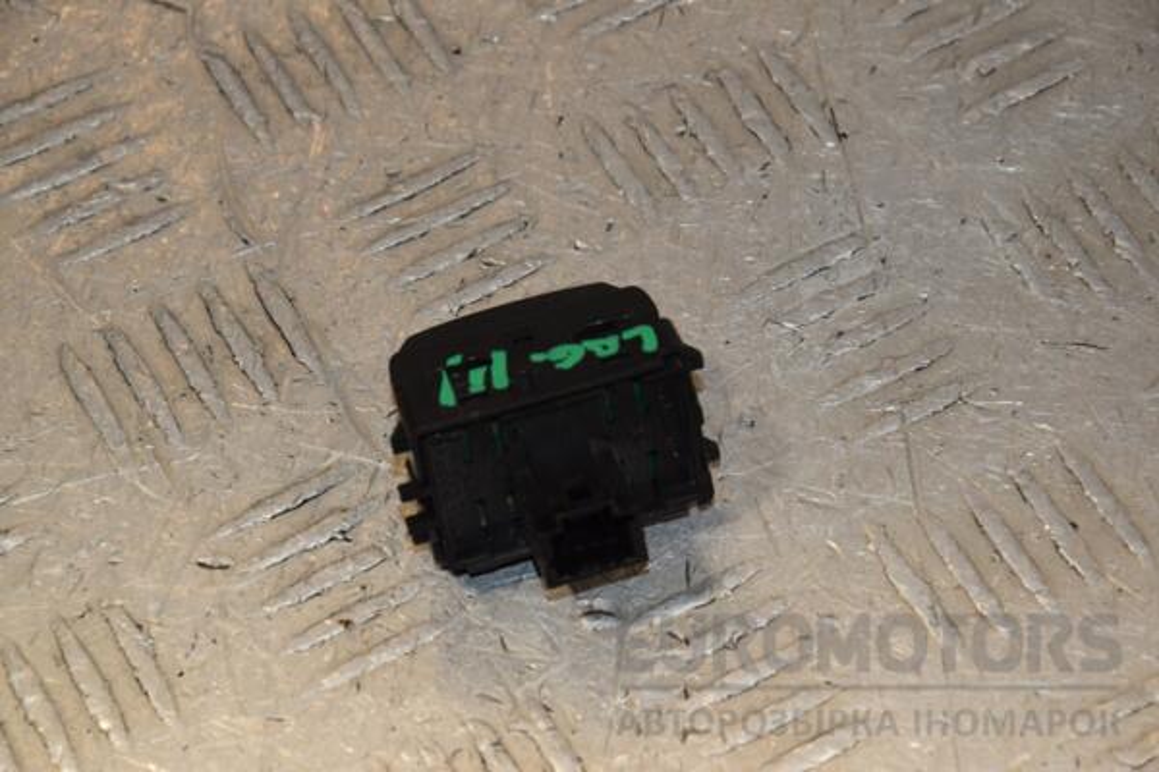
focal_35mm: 158
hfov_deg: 13.0
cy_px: 386
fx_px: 5070
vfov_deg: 8.7
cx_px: 580
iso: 800
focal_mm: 105
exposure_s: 1/200
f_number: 9
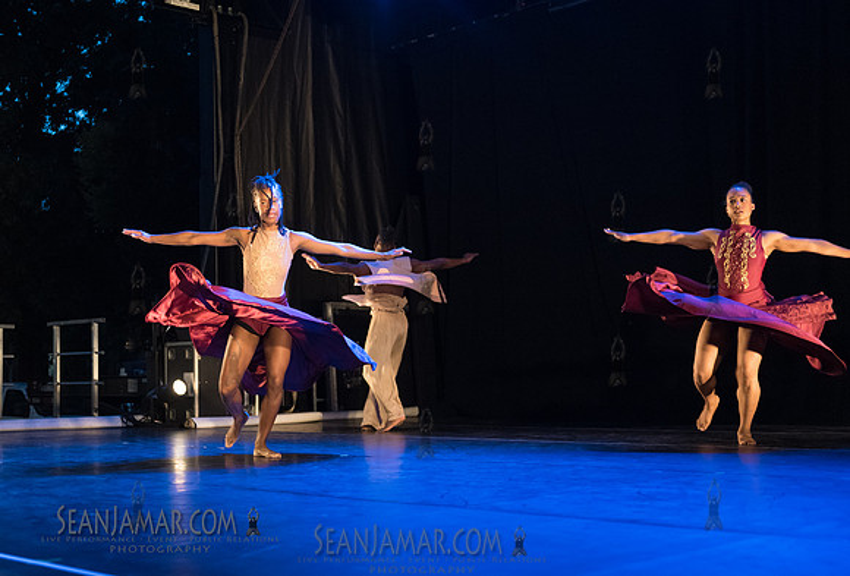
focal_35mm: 54
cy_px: 300
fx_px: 1282
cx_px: 369
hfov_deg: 36.6
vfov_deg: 25.3
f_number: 2.8
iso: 5000
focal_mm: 48
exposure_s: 1/250
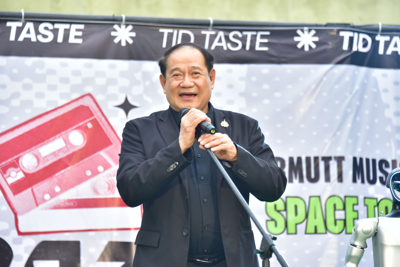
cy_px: 134
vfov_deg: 8.1
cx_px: 200
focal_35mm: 170
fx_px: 1890
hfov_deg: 12.1
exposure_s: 1/200
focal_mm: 170
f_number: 5.6
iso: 1000
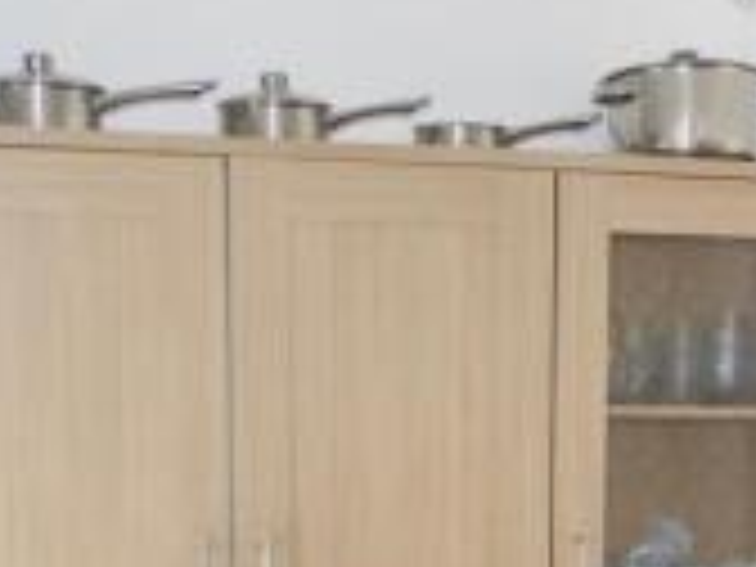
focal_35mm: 97
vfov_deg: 14.4
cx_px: 495
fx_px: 2118
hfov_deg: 20.2
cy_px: 808
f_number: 3.5
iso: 200
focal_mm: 14
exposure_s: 1/200
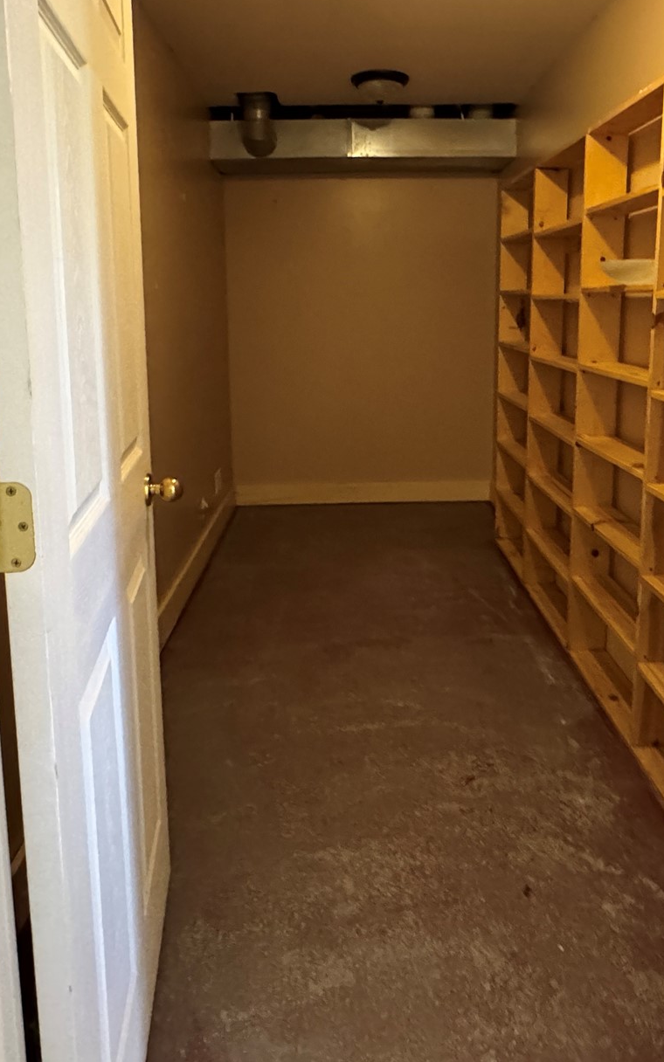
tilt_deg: -7.6
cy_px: 399
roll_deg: +0.1
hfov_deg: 49.2
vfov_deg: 71.4
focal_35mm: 25
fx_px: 724
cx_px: 354
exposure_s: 1/40
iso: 1250
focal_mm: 2.22
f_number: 2.2
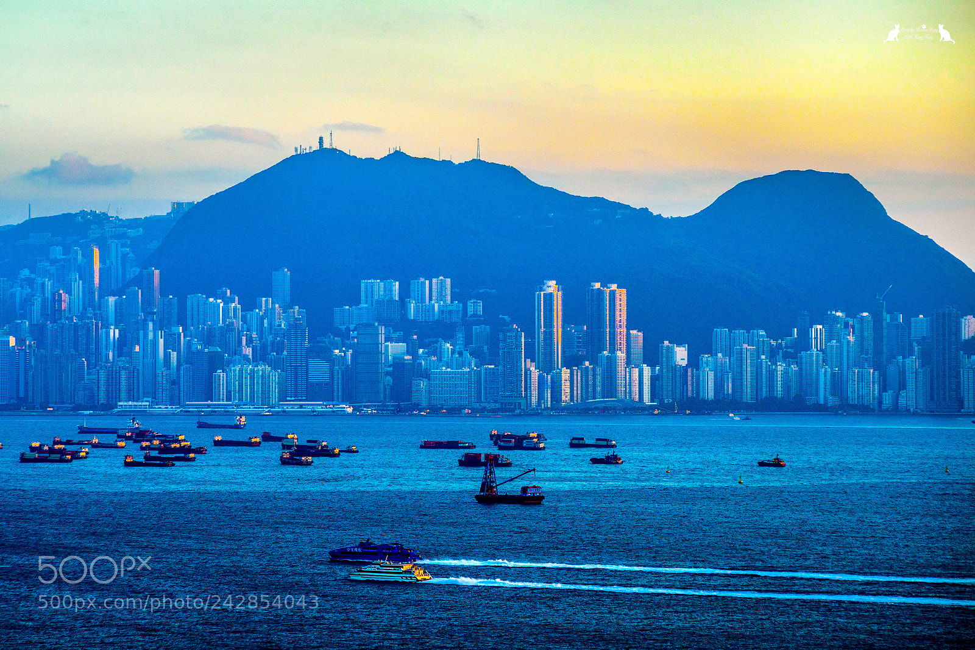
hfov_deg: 17.6
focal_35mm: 116
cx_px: 488
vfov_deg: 11.8
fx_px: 3141
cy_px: 325
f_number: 6.3
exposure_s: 1/320
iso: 200
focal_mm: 116
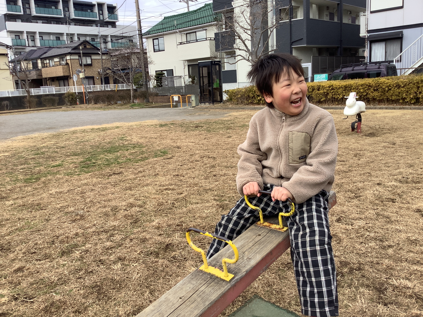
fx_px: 379
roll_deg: +1.2
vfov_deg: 45.4
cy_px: 158
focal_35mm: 31
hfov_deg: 58.4
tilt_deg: -12.2
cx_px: 212
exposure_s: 1/452
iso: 25
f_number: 2.4
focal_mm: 3.3
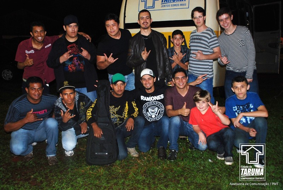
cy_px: 95
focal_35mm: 46
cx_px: 142
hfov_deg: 42.3
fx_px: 366
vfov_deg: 29.0
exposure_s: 1/60
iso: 200
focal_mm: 31
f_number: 4.2
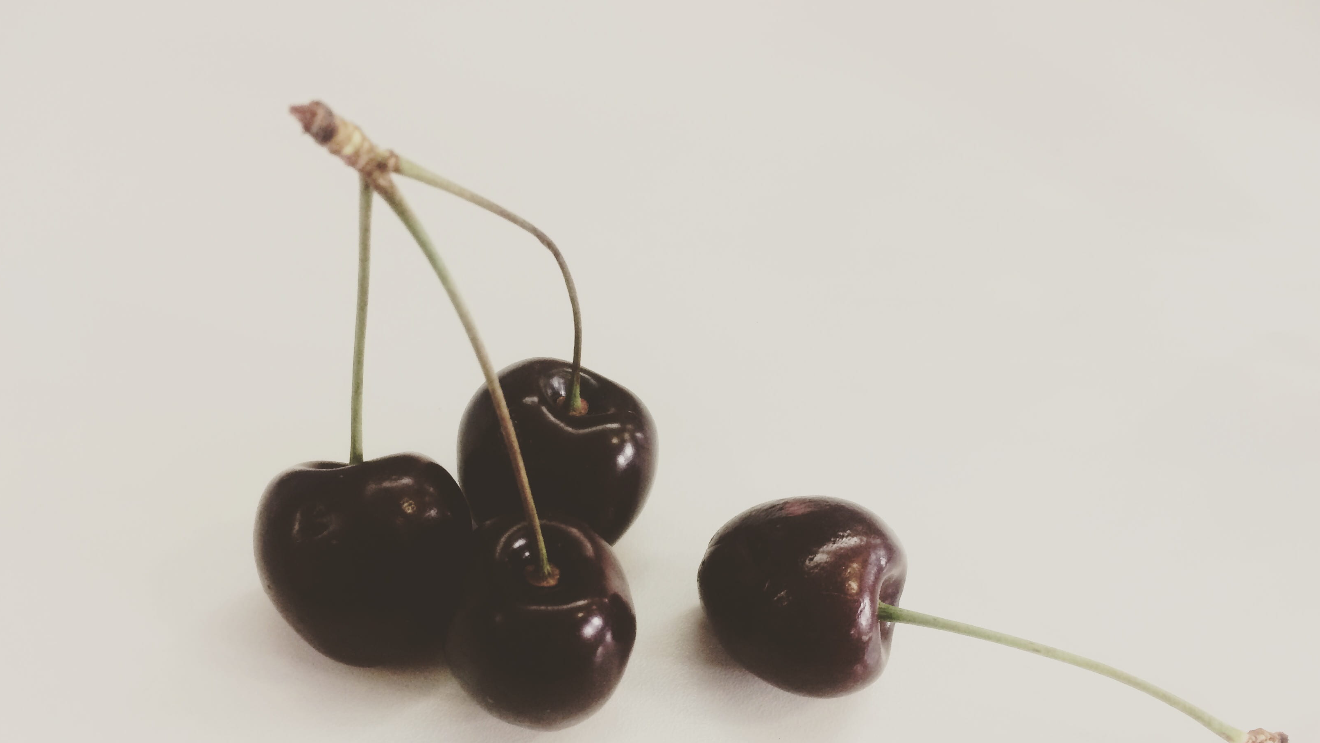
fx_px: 1120
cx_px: 663
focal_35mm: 32
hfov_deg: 61.0
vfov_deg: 36.3
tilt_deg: -55.3
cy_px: 488
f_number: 2.2
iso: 125
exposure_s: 1/33
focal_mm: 4.15
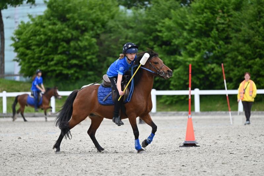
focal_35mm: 280
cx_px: 132
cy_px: 88
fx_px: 2052
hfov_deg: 7.4
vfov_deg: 4.9
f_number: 5.3
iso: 400
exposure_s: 1/1250
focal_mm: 280
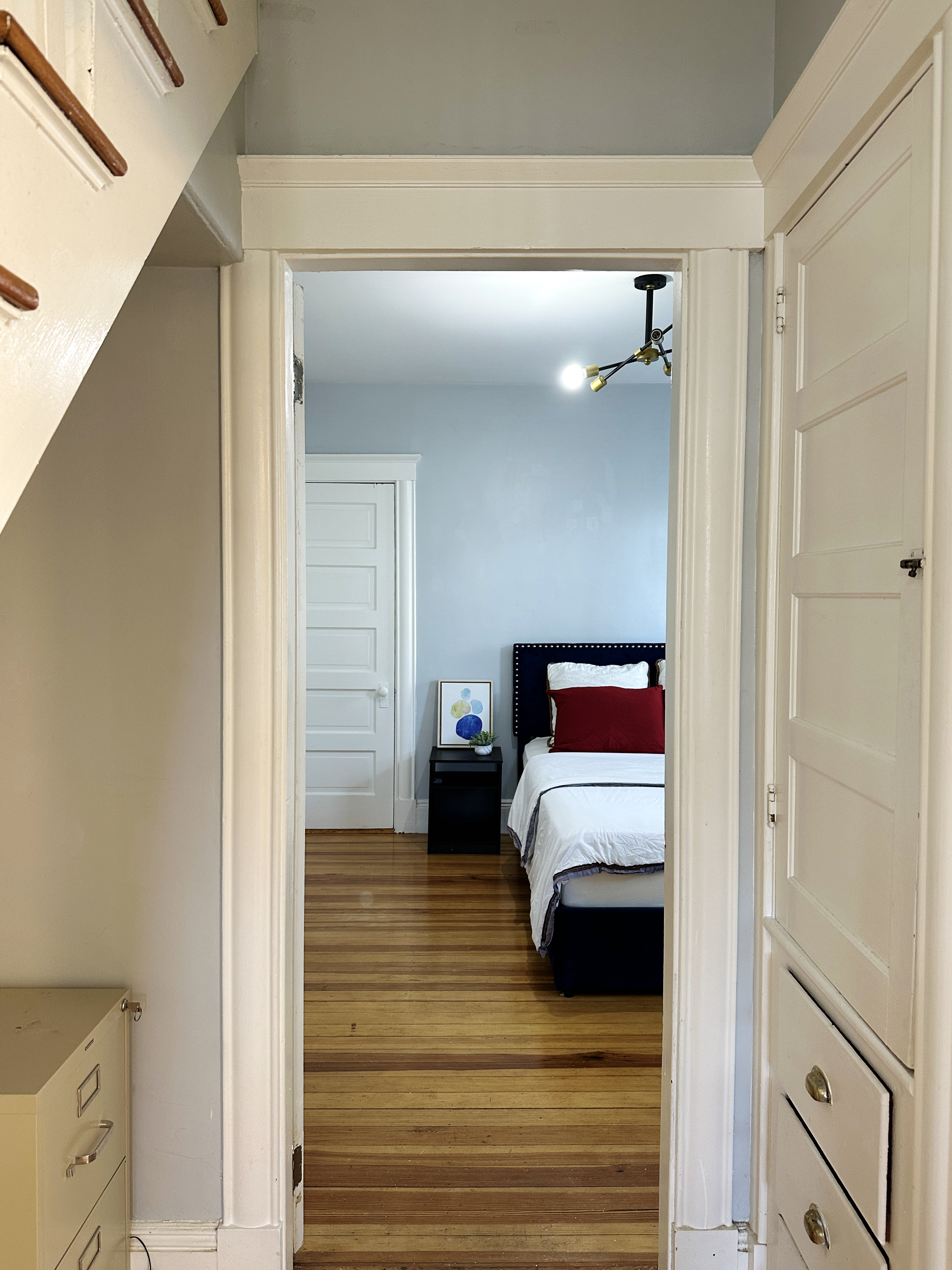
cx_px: 476
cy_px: 635
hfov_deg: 56.8
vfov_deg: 71.6
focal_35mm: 24
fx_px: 880
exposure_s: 1/60
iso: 160
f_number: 1.78
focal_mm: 6.86
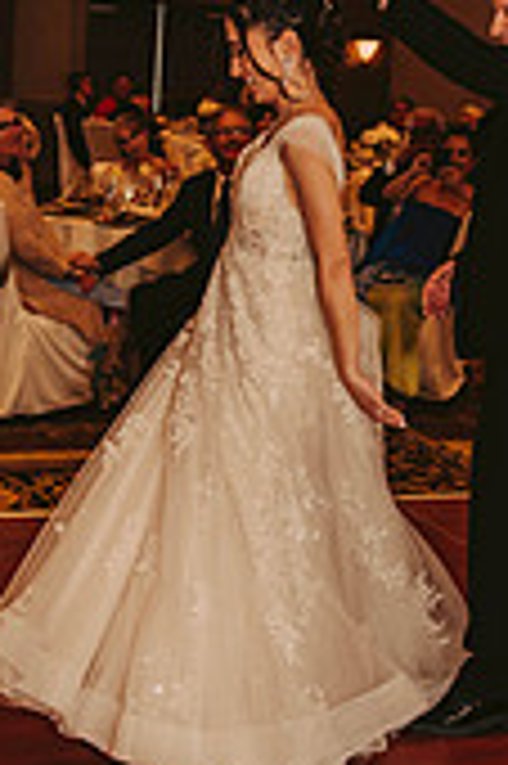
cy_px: 292
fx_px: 1739
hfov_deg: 16.5
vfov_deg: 24.7
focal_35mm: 82
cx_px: 369
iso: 500
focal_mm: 31
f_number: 2.8
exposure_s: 1/60
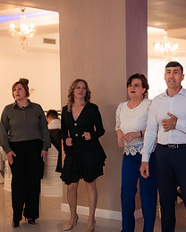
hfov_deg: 19.7
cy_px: 122
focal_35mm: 78
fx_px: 537
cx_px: 105
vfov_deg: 24.4
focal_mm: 30
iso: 1600
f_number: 2.8
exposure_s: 1/200
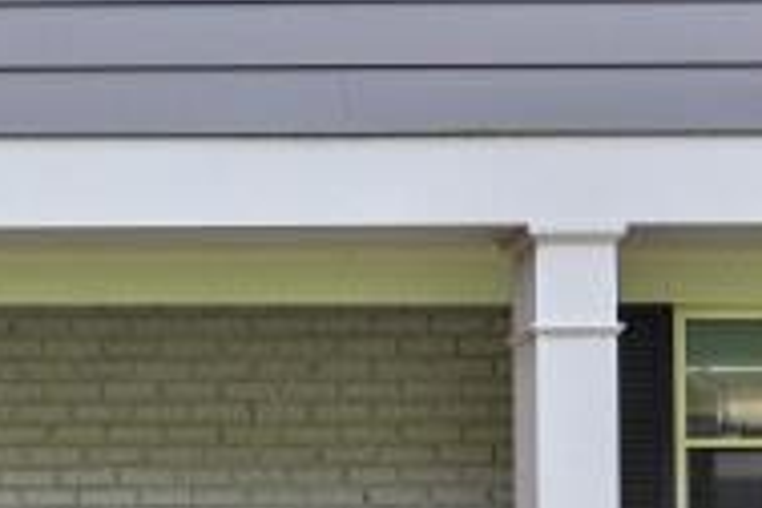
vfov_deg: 10.5
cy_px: 685
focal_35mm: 127
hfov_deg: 15.2
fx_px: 2688
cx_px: -290
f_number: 7.1
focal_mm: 16
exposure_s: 1/320
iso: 100
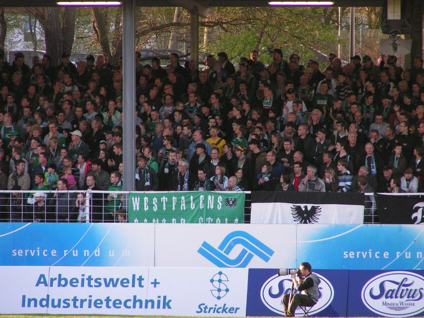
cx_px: 212
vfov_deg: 3.9
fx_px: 4654
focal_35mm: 380
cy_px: 159
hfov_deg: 5.2
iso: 160
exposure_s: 1/400
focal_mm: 58
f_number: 3.5
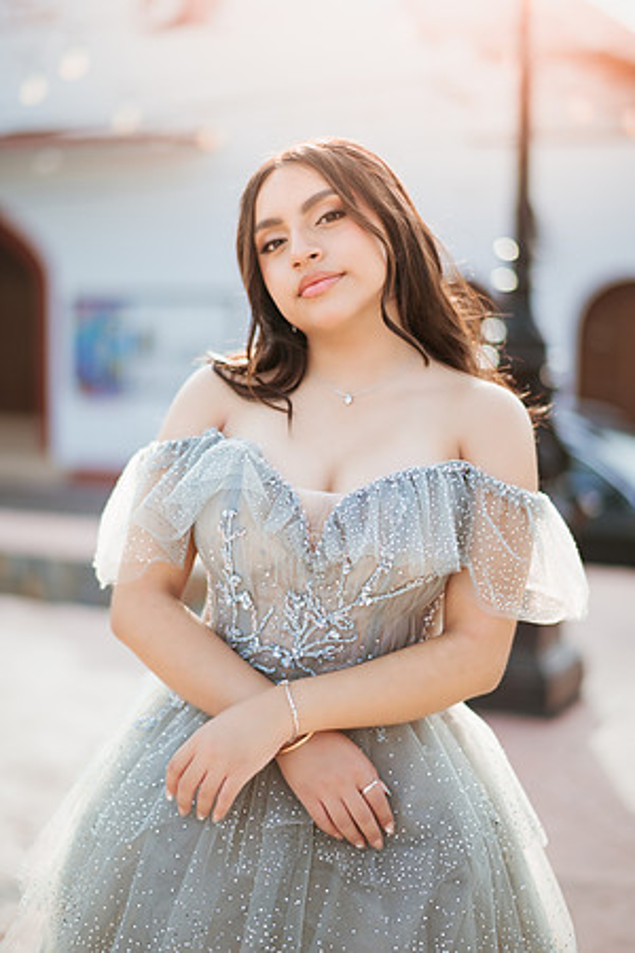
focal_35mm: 58
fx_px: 1534
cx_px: 318
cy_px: 476
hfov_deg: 23.4
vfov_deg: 34.5
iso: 100
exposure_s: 1/2500
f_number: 1.4
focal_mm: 58
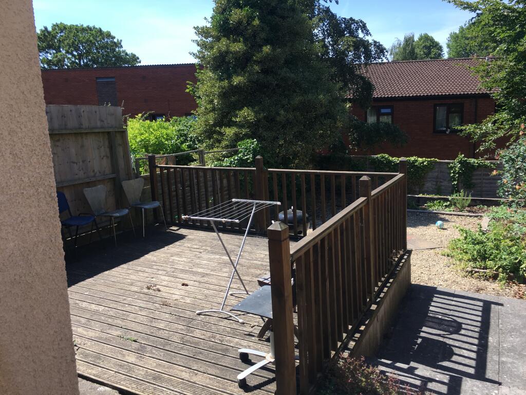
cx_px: 263
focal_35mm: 29
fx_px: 441
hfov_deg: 61.7
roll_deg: +1.6
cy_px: 198
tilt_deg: -7.7
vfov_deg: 48.2
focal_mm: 4.15
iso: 25
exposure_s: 1/777
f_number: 2.2
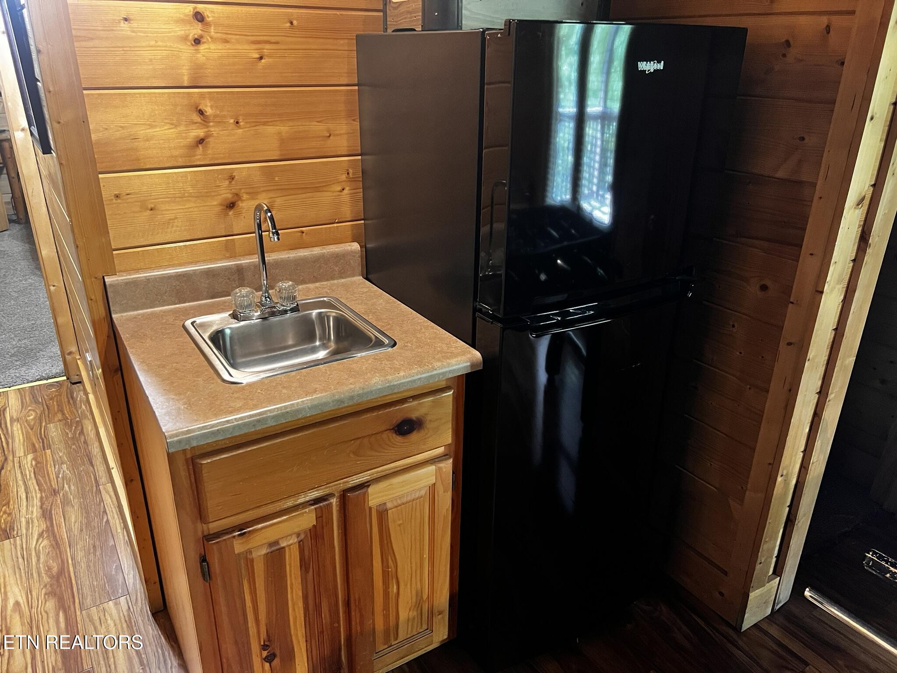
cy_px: 336
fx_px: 674
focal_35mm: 26
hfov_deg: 67.3
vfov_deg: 53.1
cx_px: 448
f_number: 1.5
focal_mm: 5.7
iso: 500
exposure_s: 1/40
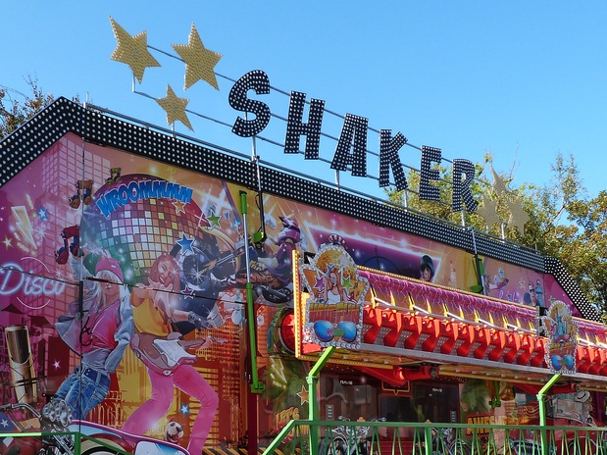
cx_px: 248
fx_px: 736
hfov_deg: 44.6
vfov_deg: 33.3
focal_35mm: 42
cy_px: 365
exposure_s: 1/250
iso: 100
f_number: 5
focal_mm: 4.5
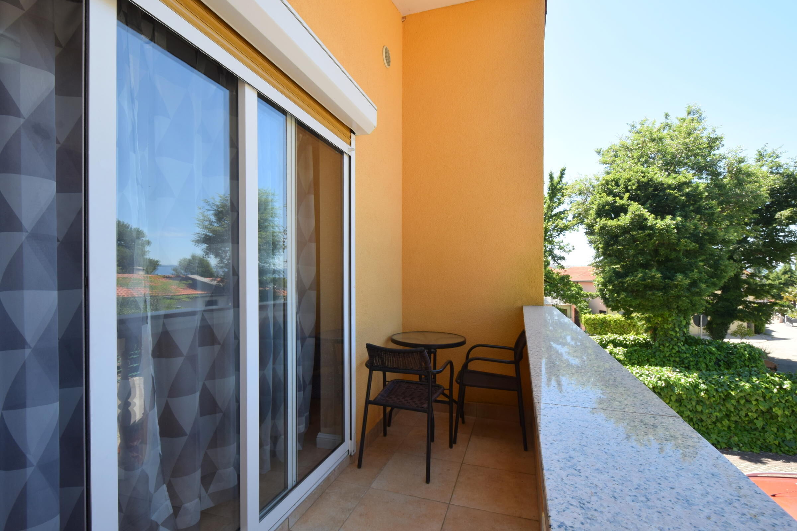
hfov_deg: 100.4
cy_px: 266
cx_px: 398
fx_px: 332
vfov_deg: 77.3
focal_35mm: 15
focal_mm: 10
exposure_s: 1/80
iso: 200
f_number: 9
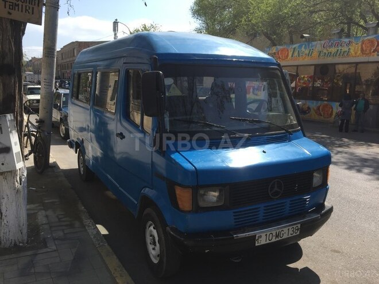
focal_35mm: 29
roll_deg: -2.8
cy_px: 142
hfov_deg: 61.7
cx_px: 190
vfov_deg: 48.2
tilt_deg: -9.6
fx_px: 318
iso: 32
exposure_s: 1/1464
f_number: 2.2
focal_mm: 4.15
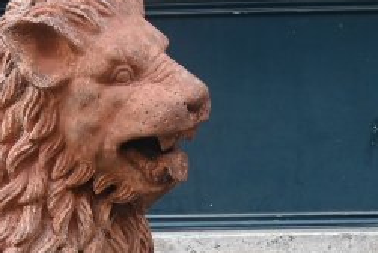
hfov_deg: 13.6
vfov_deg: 8.5
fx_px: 1581
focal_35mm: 150
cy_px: 556
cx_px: 273
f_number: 3.5
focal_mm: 21
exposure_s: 1/125
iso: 640
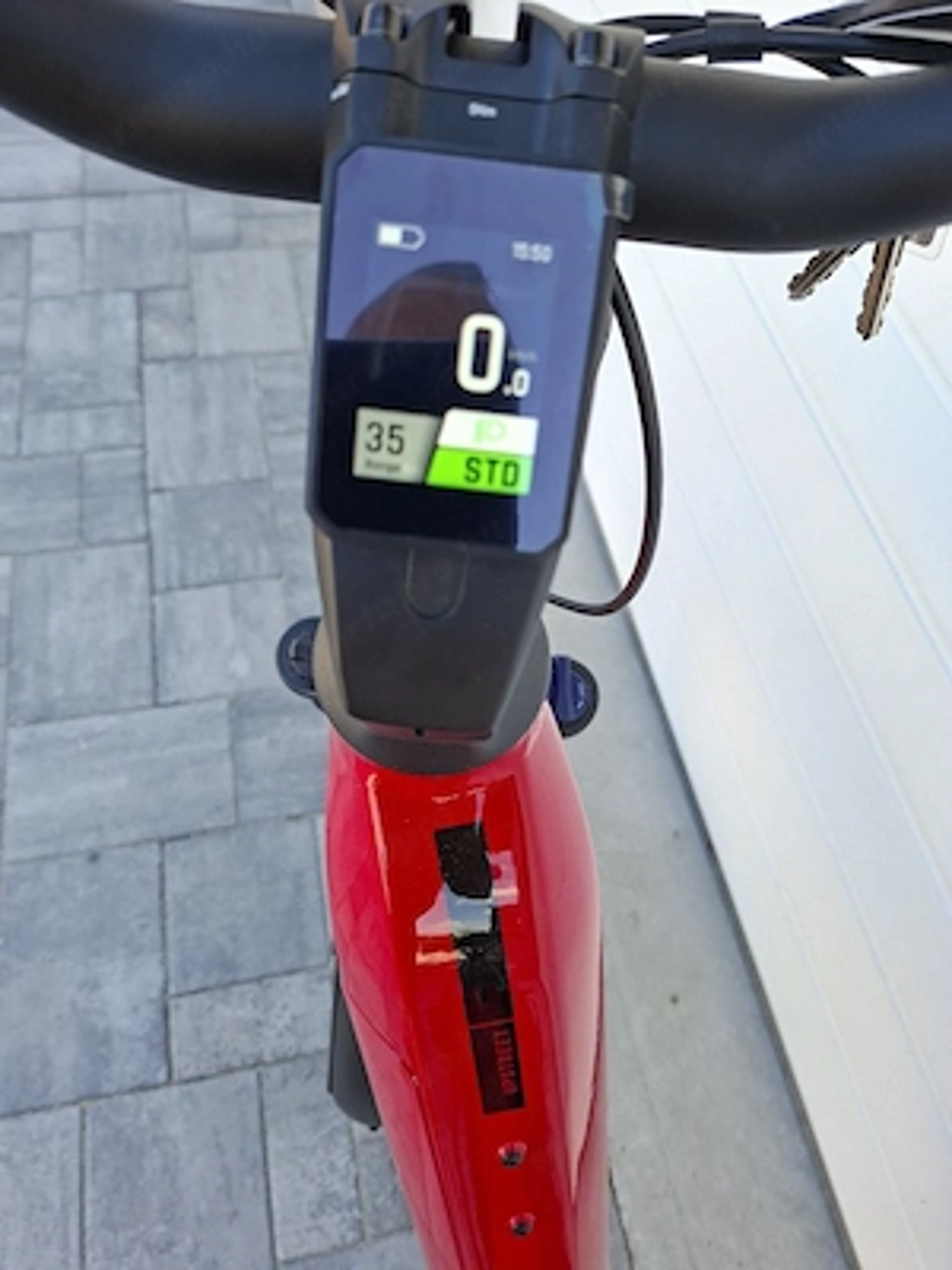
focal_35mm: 23
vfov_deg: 73.9
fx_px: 843
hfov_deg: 58.9
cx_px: 476
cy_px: 635
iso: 50
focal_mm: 5.54
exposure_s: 1/169
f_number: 1.8
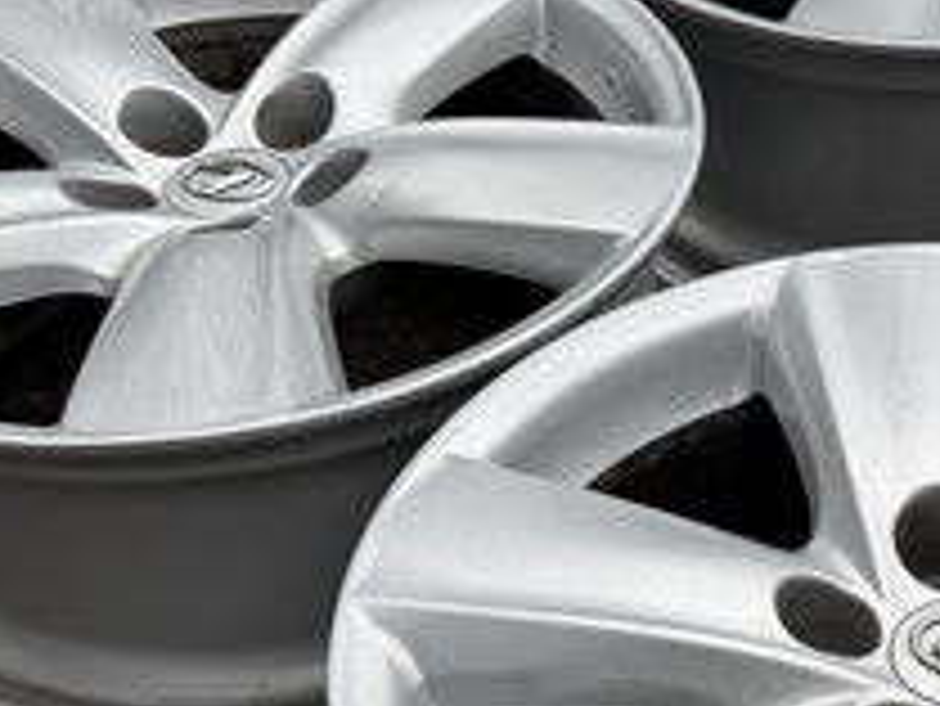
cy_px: 643
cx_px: 940
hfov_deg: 26.6
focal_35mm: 69
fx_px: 1875
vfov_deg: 20.9
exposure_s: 1/340
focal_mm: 6.76
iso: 80
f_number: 1.78
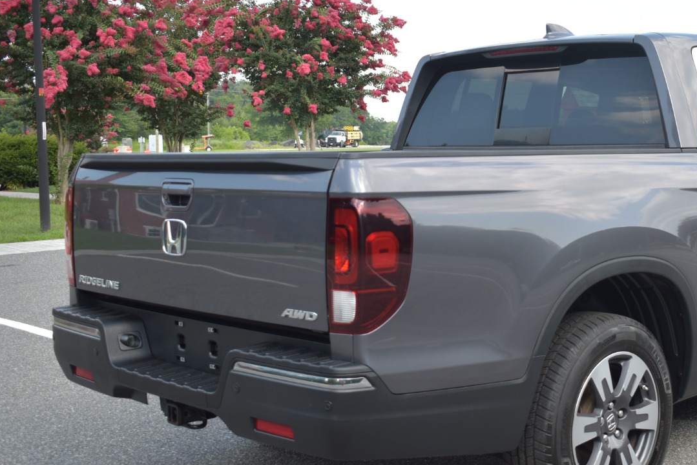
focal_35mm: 54
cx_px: 521
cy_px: 240
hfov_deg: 36.0
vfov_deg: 25.1
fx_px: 1046
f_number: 4
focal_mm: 24
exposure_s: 1/160
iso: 100
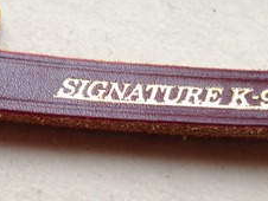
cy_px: 7
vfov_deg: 19.7
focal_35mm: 73
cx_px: 23
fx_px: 566
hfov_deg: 25.7
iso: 50
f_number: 2.4
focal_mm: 4.12
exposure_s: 1/20
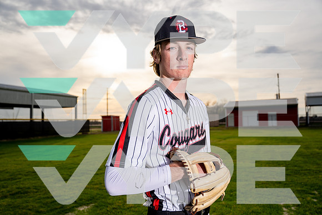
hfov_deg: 61.9
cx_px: 161
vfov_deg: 43.6
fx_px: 268
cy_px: 108
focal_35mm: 30
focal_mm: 30
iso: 100
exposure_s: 1/1000
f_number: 4
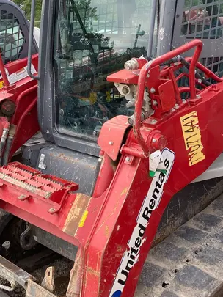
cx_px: 187
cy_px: 139
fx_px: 403
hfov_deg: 30.0
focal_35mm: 47
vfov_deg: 40.4
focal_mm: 4.25
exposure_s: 1/588
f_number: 1.8
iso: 32
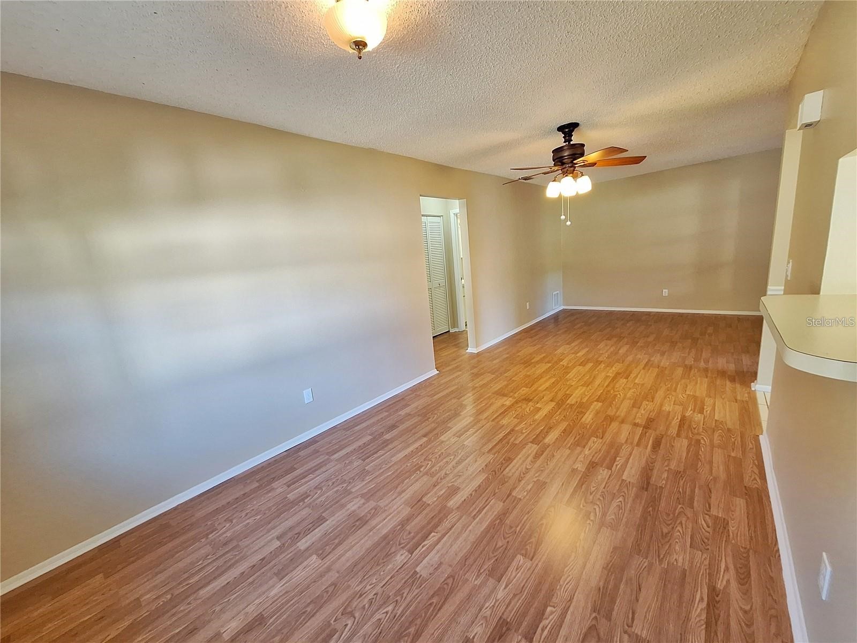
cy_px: 322
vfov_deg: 89.9
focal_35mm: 13
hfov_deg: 106.2
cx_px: 428
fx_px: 322
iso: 200
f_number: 2.2
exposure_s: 1/40
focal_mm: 1.74
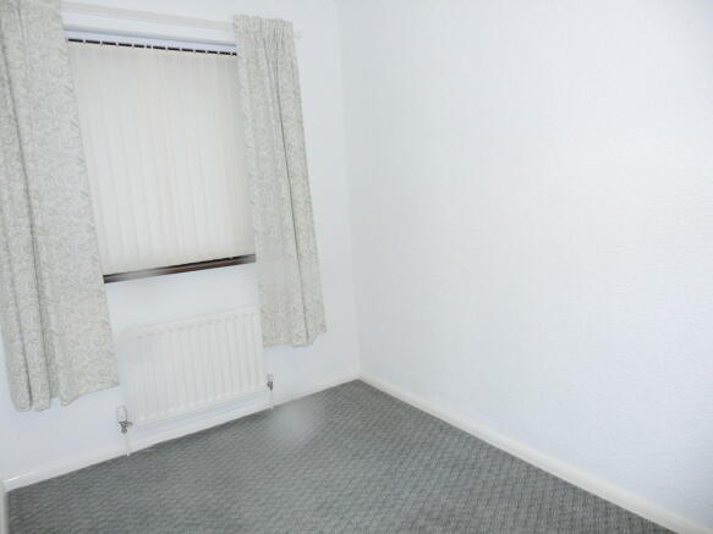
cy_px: 267
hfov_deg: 69.4
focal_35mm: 25
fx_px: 515
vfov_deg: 54.9
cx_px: 356
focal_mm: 4.5
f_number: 3.7
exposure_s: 1/30
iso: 220
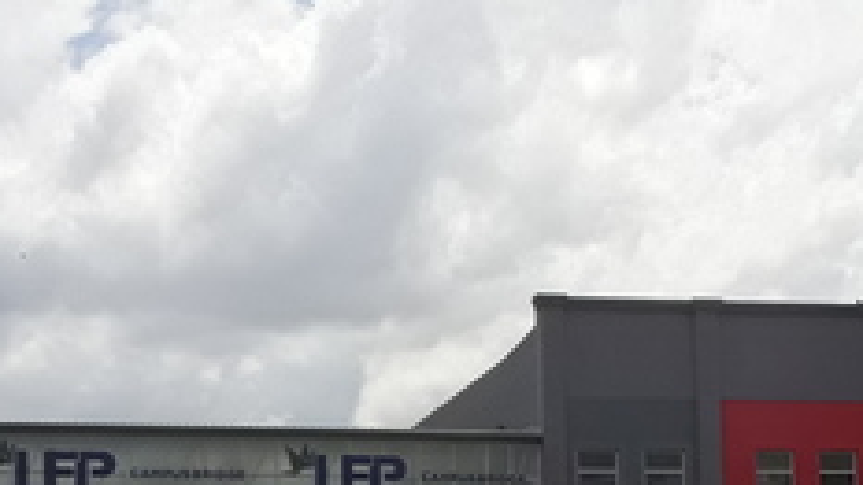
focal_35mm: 70
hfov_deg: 30.2
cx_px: 415
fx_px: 1602
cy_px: 516
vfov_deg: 16.8
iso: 40
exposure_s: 1/2985
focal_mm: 2.2
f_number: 1.9
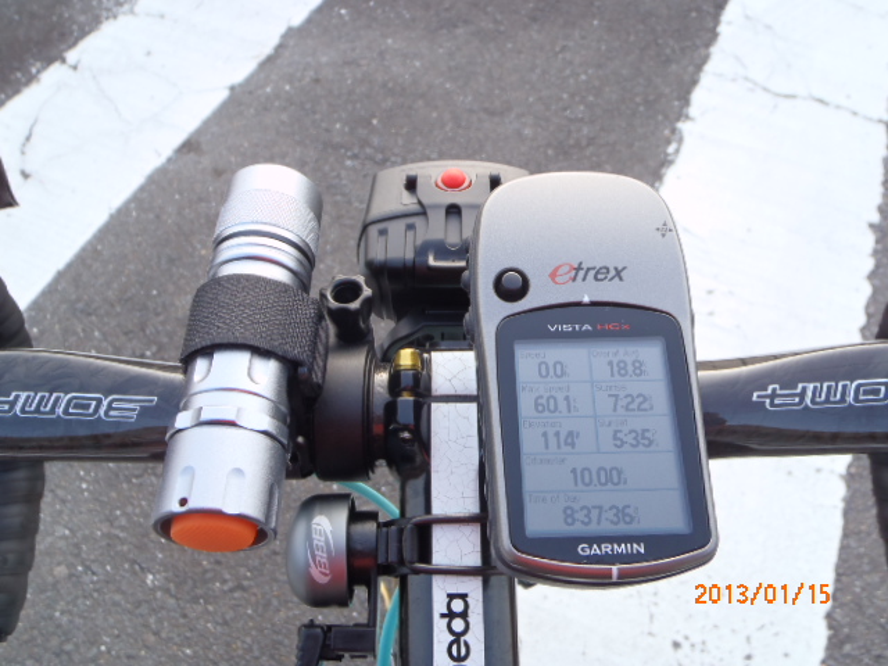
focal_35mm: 28
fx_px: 718
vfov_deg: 49.7
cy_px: 333
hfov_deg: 63.4
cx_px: 444
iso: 64
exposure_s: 1/60
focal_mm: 5
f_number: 3.5
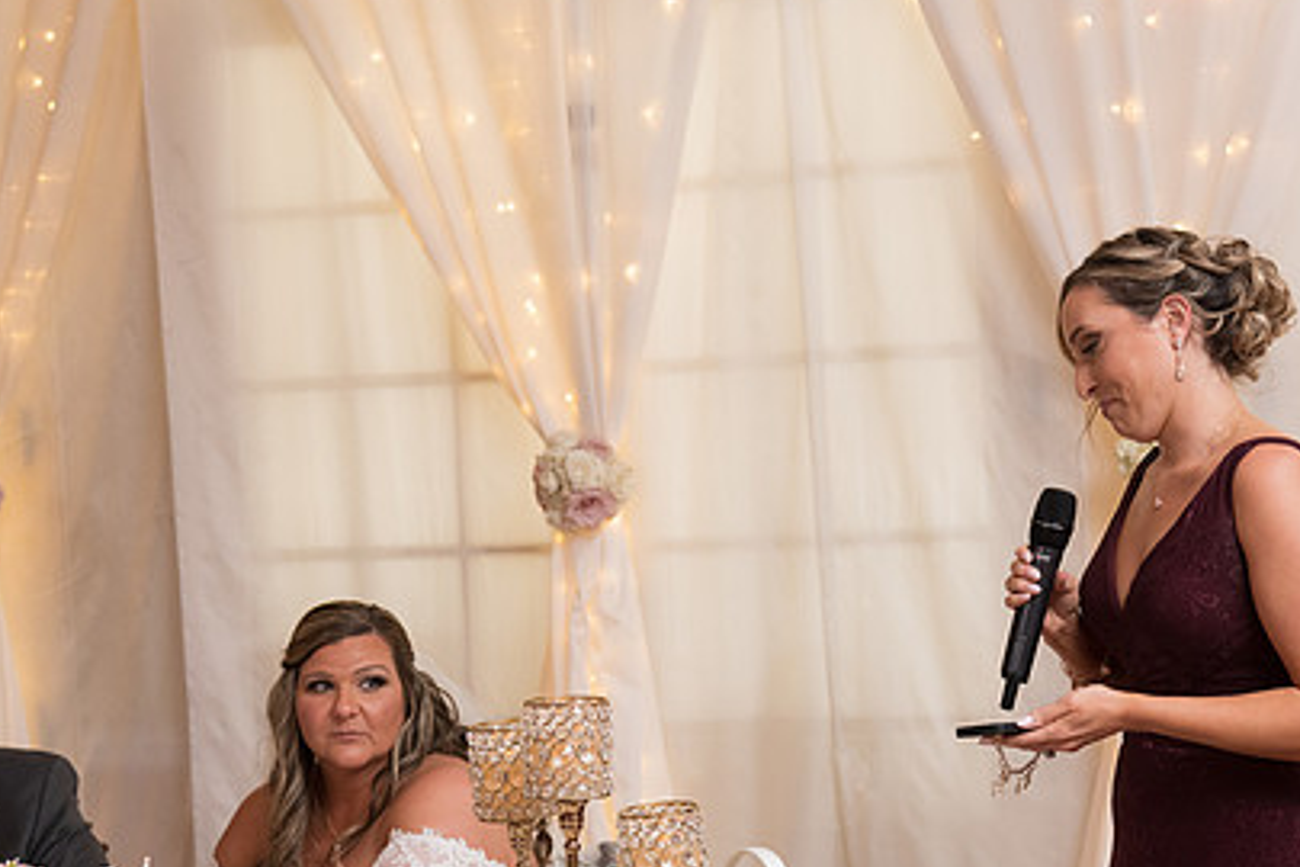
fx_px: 3105
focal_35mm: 86
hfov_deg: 23.5
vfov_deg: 15.9
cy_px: 573
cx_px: 880
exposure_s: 1/125
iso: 1250
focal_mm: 60
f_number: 5
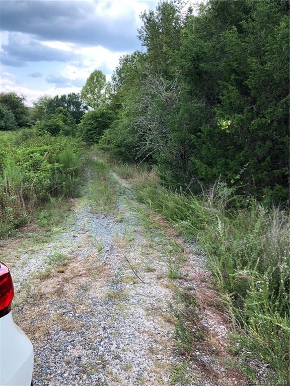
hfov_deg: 49.7
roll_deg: -0.7
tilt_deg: -12.5
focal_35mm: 28
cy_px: 193
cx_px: 145
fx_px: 313
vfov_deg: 63.4
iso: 20
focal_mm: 3.99
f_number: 1.8
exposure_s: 1/178
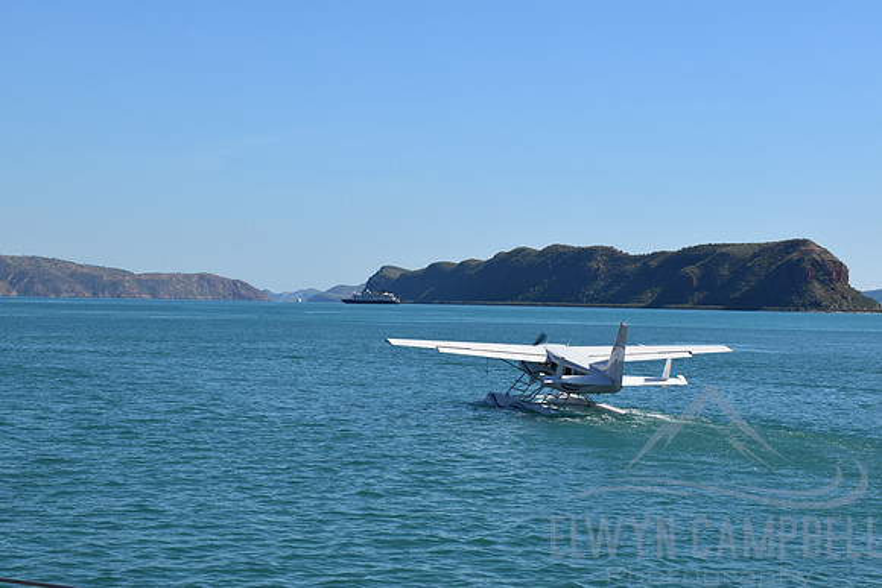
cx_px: 441
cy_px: 294
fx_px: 1911
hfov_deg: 26.0
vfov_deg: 17.5
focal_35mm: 78
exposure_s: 1/400
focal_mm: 52
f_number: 10
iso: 200
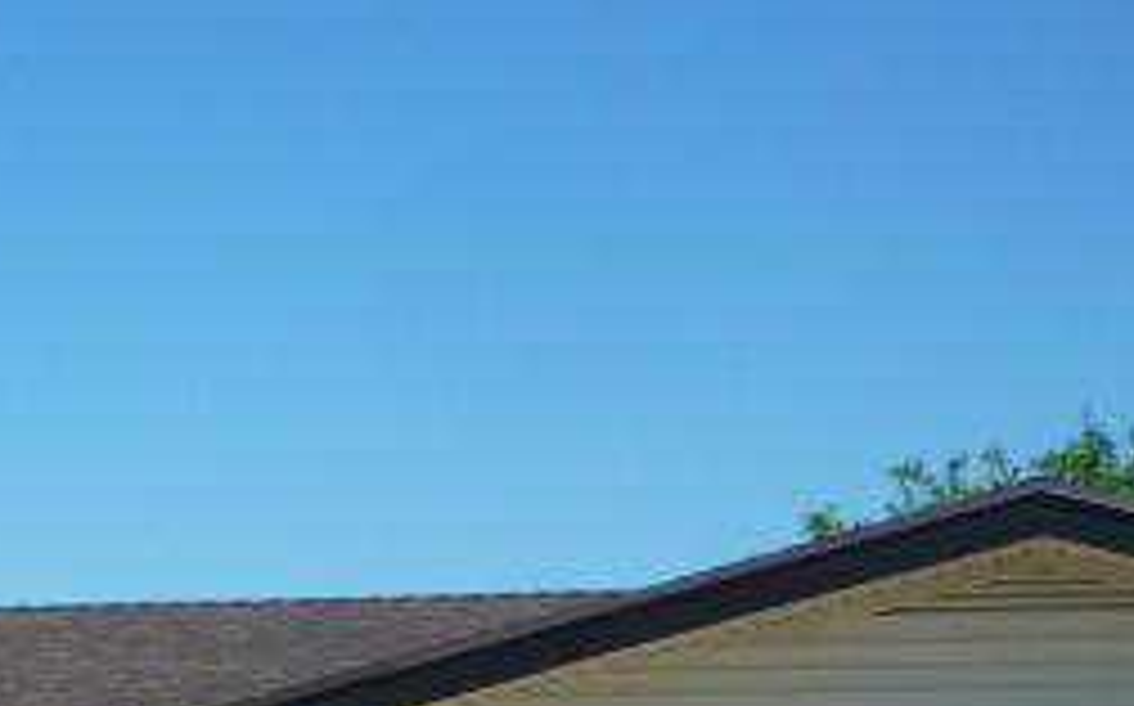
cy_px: 1133
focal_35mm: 125
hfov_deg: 16.3
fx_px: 3860
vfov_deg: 10.1
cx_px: -72
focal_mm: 5.2
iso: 80
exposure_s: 1/640
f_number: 4.5
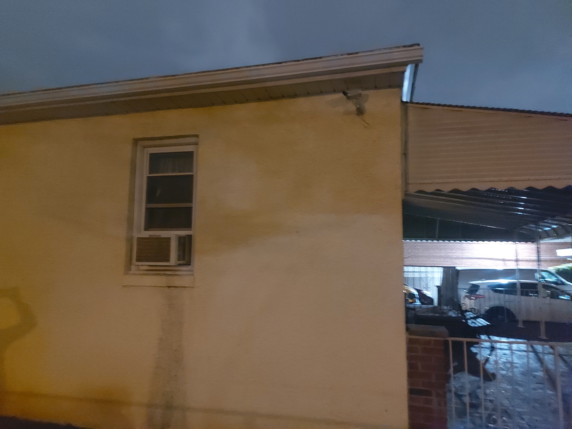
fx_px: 397
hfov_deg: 71.6
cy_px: 214
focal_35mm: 24
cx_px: 286
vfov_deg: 56.8
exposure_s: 1/10
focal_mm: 5.23
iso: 2500
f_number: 1.8
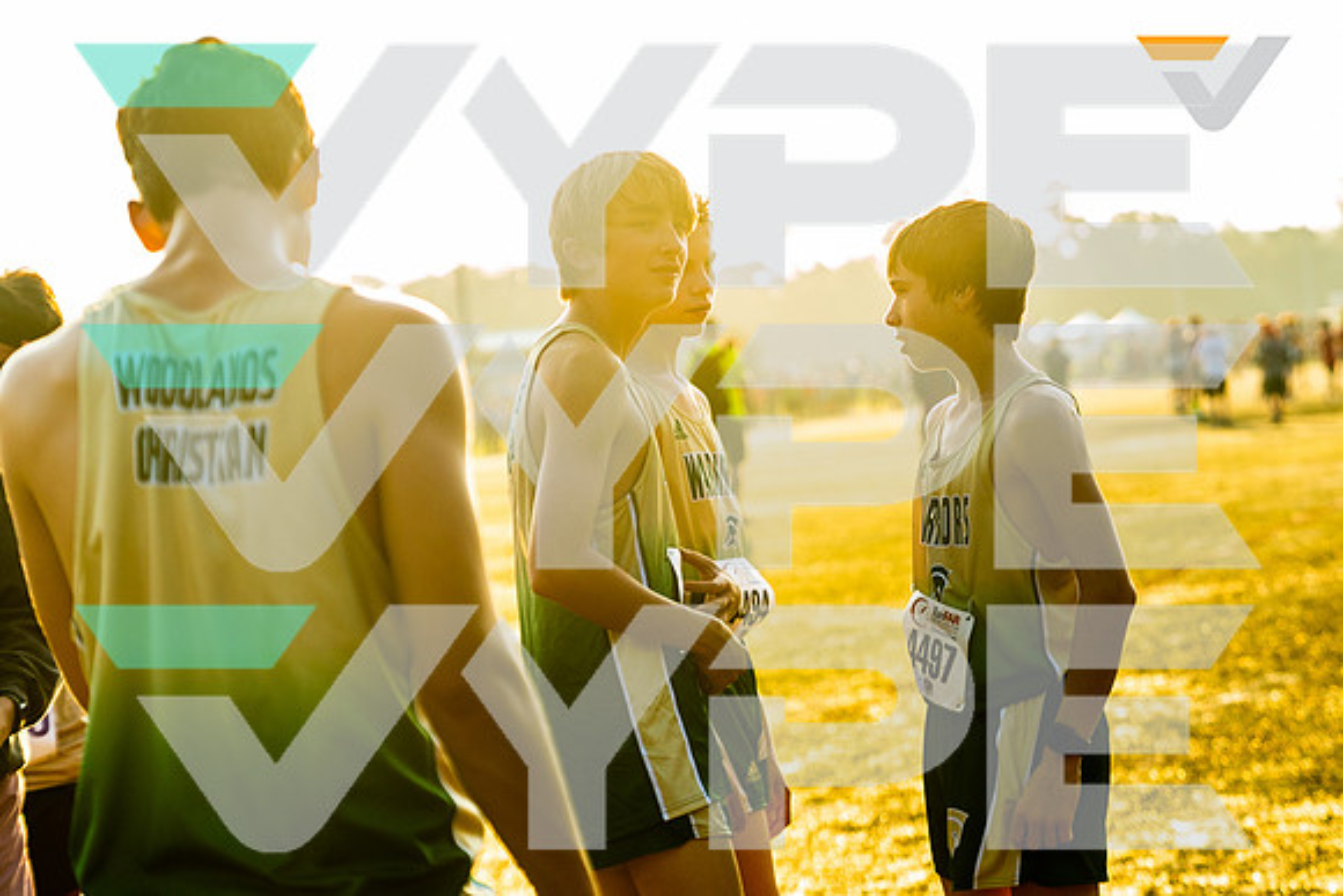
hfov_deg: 19.5
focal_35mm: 105
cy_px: 416
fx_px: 3911
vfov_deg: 13.1
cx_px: 782
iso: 400
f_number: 2.8
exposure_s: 1/750
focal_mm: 70
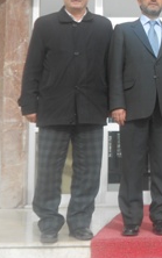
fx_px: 557
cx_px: 197
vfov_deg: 26.0
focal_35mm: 79
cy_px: 86
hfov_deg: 15.9
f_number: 3.9
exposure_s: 1/250
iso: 80
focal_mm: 6.7
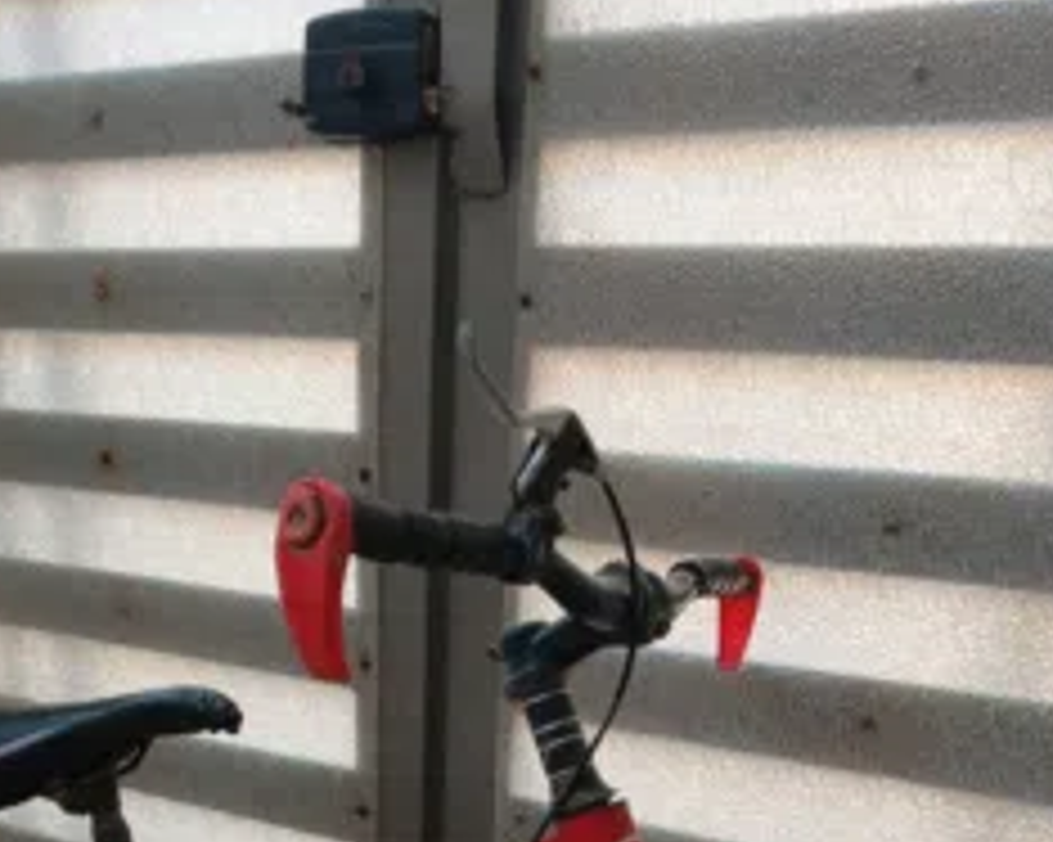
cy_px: 806
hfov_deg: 45.8
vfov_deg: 34.5
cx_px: 567
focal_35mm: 40
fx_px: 1246
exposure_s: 1/50
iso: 103
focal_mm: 4.09
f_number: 1.6
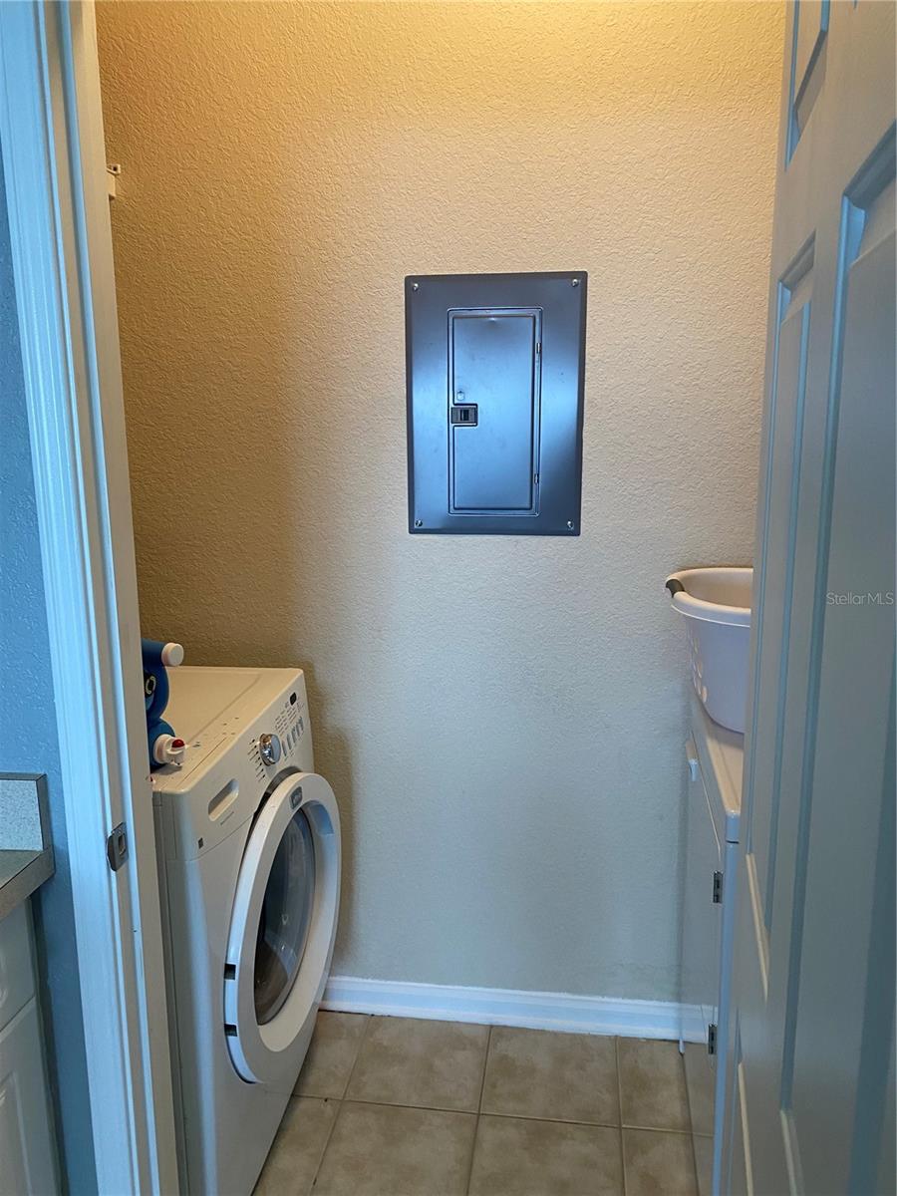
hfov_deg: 53.1
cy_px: 598
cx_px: 448
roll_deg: +1.6
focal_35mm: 26
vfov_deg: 67.3
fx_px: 898
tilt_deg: -9.6
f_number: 1.8
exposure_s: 1/60
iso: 125
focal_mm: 4.25
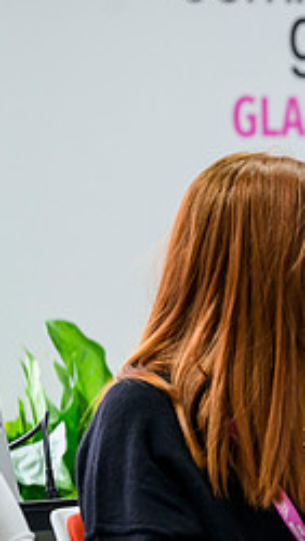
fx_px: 5754
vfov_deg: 5.4
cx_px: 598
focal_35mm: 401
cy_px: 250
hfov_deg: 3.0
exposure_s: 1/400
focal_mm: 160
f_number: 3.2
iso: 3200
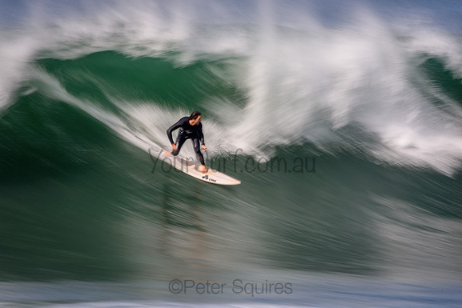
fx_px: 9678
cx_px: 231
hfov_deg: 2.7
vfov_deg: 1.8
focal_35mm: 754
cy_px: 154
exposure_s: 1/20
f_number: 18
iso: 100
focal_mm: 500
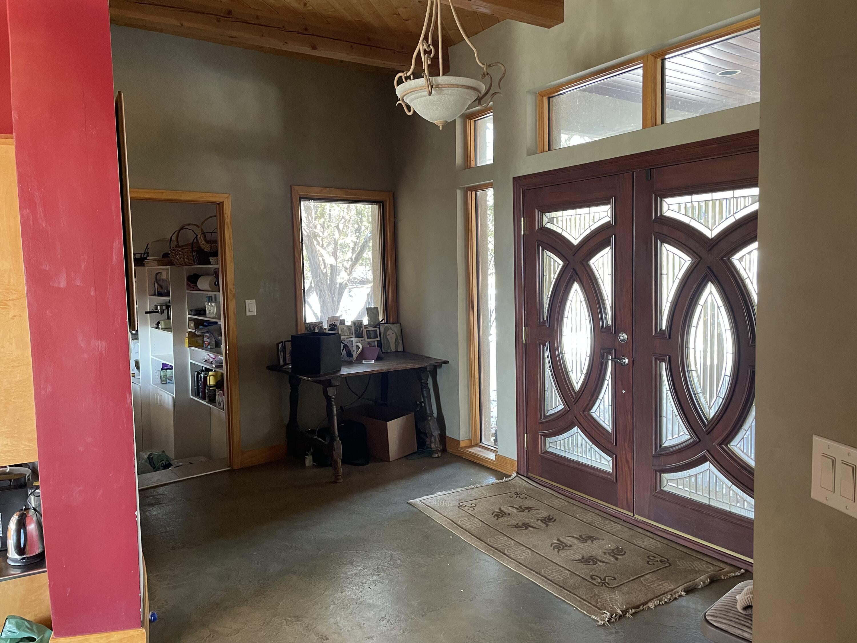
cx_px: 428
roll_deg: +3.2
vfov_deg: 53.1
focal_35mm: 26
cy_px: 322
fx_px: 644
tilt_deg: -4.2
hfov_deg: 67.3
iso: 200
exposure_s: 1/60
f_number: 1.6
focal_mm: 4.2
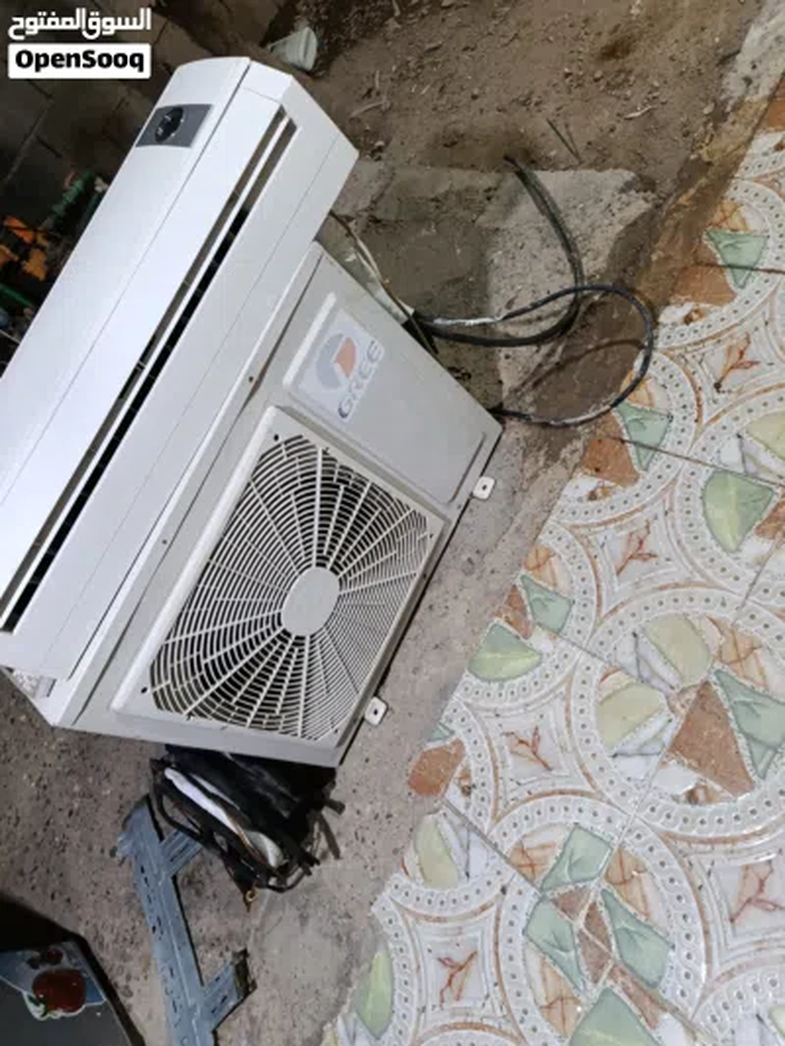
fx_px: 725
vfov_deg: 71.6
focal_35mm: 24
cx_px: 392
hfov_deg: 56.8
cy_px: 523
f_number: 1.7
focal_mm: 5.24
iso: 1000
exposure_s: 1/50
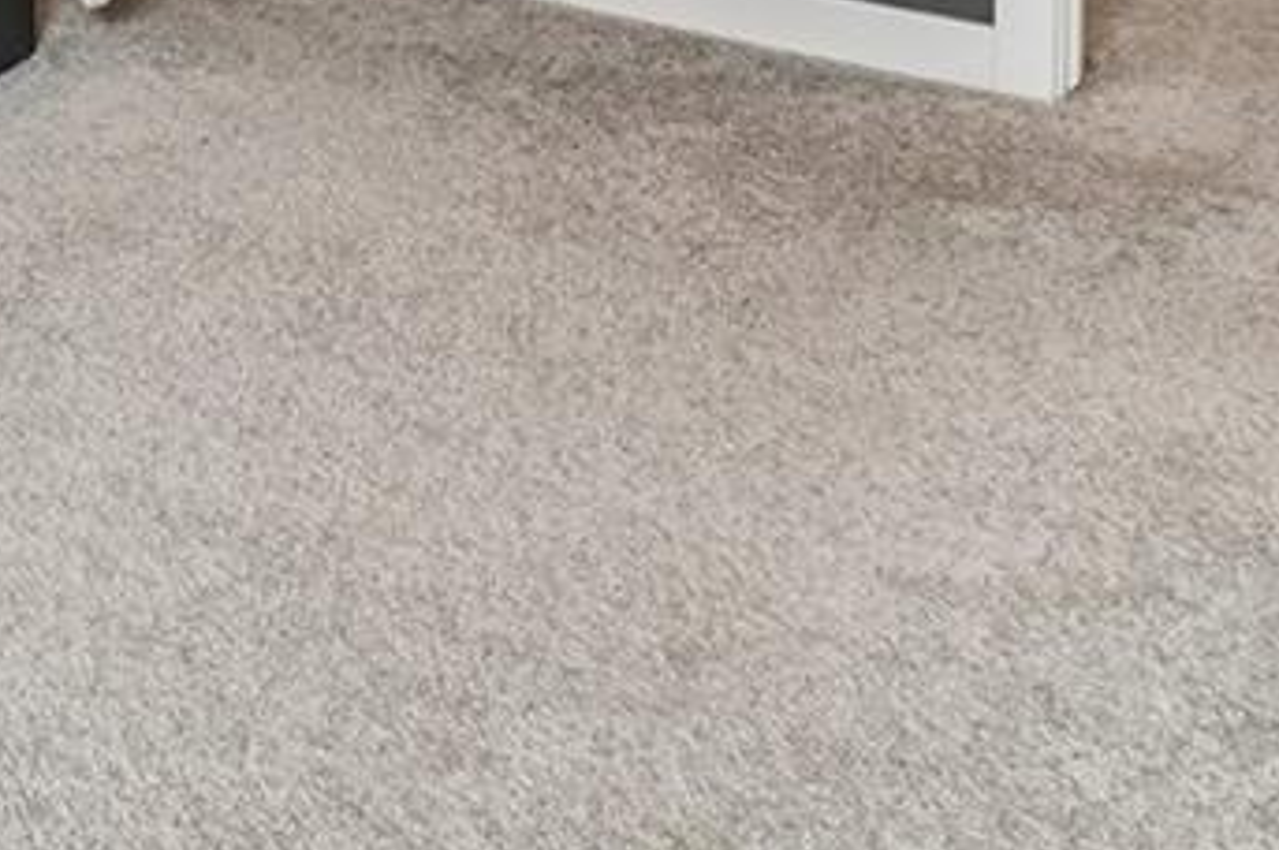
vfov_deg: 15.7
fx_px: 2485
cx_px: -895
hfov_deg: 21.4
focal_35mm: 70
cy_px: -816
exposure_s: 1/15
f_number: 8
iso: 400
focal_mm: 10
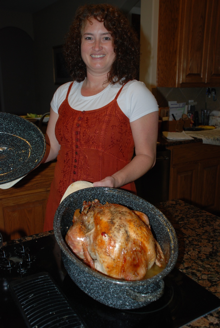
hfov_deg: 37.0
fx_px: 329
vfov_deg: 53.1
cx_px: 110
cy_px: 164
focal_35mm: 36
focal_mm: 24
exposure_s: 1/60
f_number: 4
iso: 200
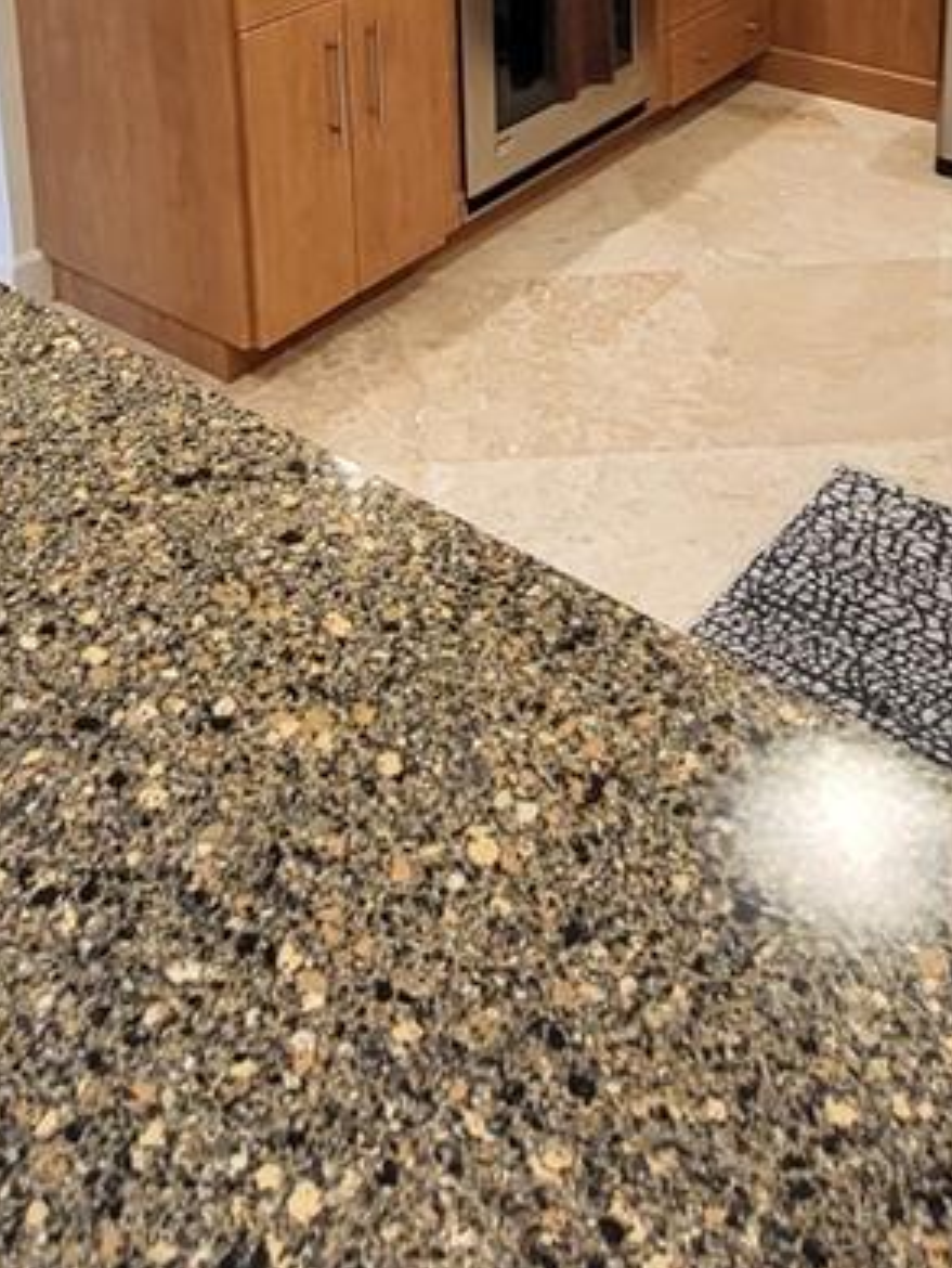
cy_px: -137
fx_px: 1465
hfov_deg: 35.2
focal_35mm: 40
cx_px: 240
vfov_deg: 38.5
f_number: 2.2
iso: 200
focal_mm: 1.74
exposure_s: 1/60
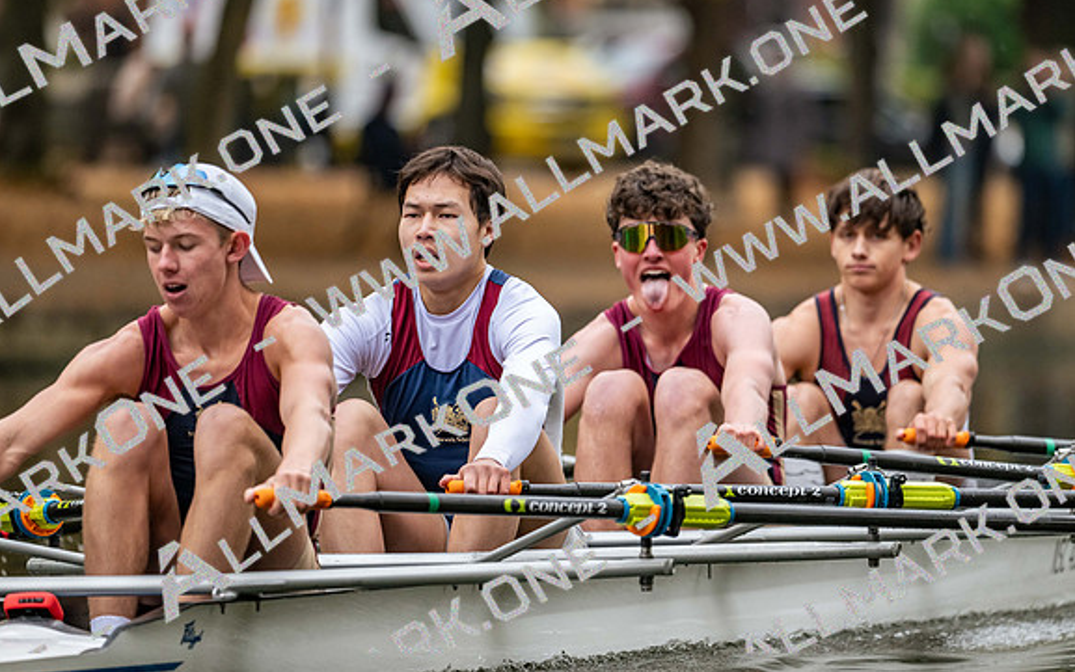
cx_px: 537
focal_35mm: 410
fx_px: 12015
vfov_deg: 3.2
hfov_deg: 5.1
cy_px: 334
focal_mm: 400
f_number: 4.5
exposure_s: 1/2500
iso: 2200
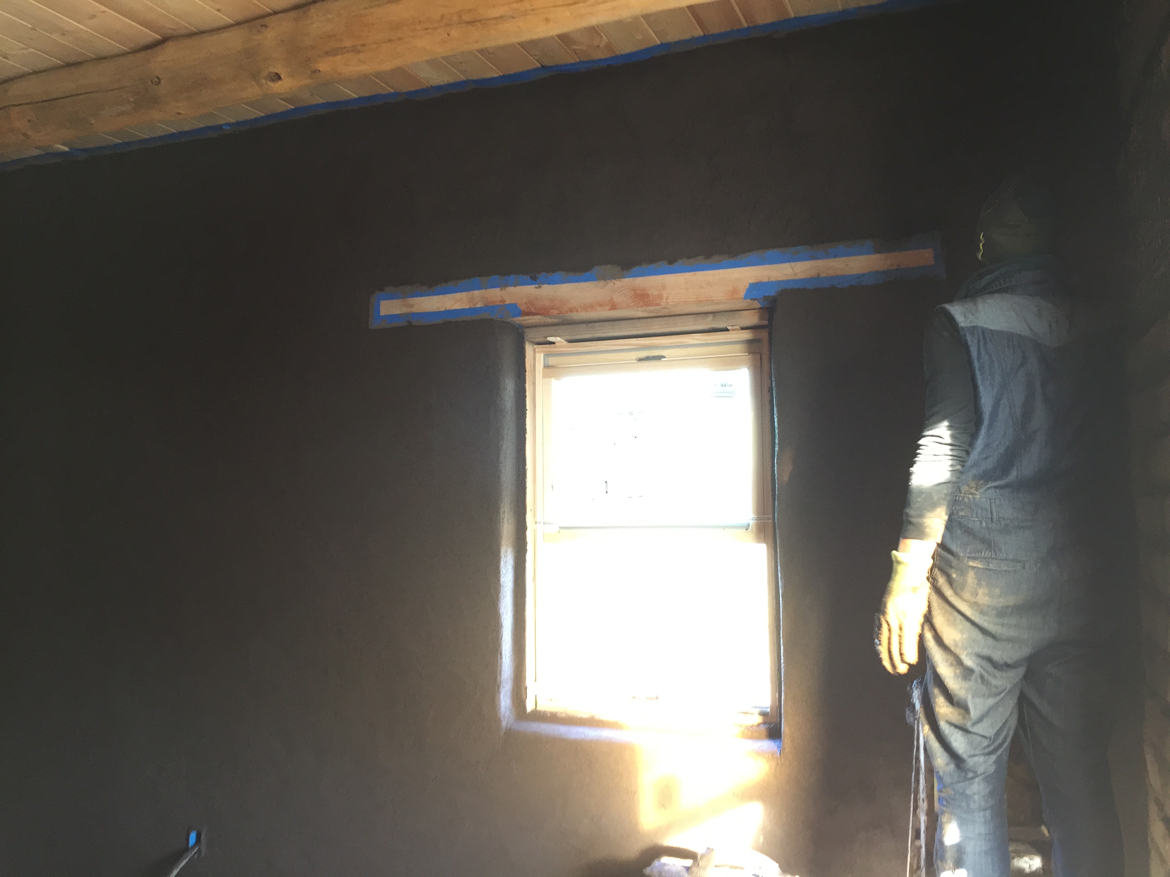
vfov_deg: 48.2
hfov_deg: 61.7
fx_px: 980
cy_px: 438
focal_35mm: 29
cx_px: 585
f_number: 2.2
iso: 160
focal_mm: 4.15
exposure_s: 1/30
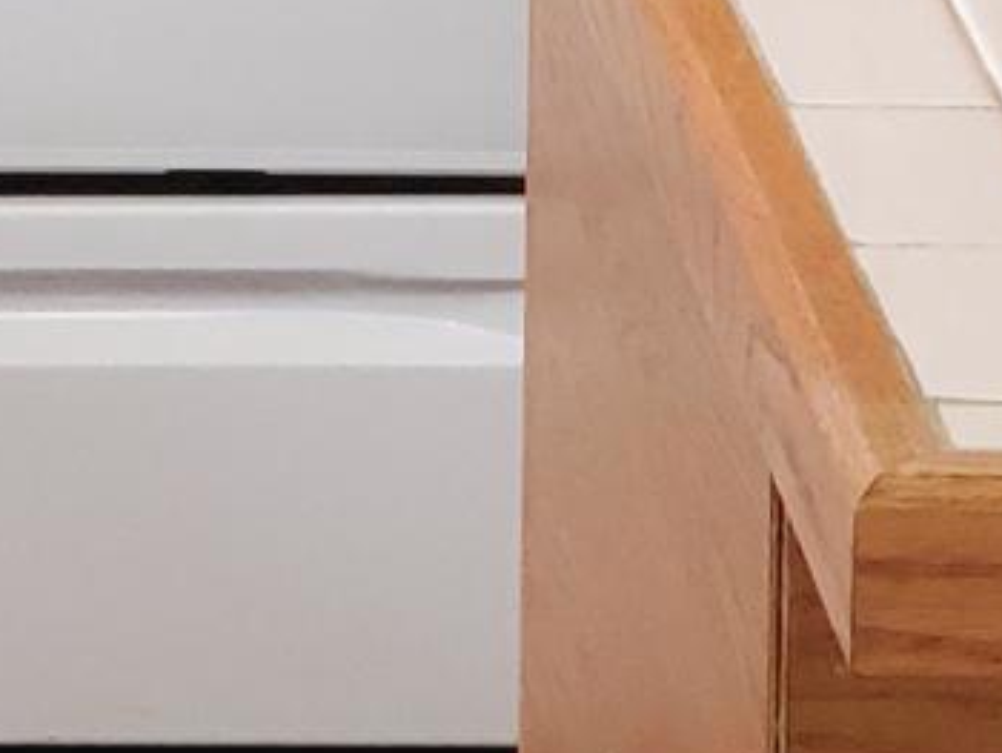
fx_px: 8806
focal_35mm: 304
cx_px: -432
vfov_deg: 4.8
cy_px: -948
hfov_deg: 6.4
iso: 250
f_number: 2.4
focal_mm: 6
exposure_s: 1/30
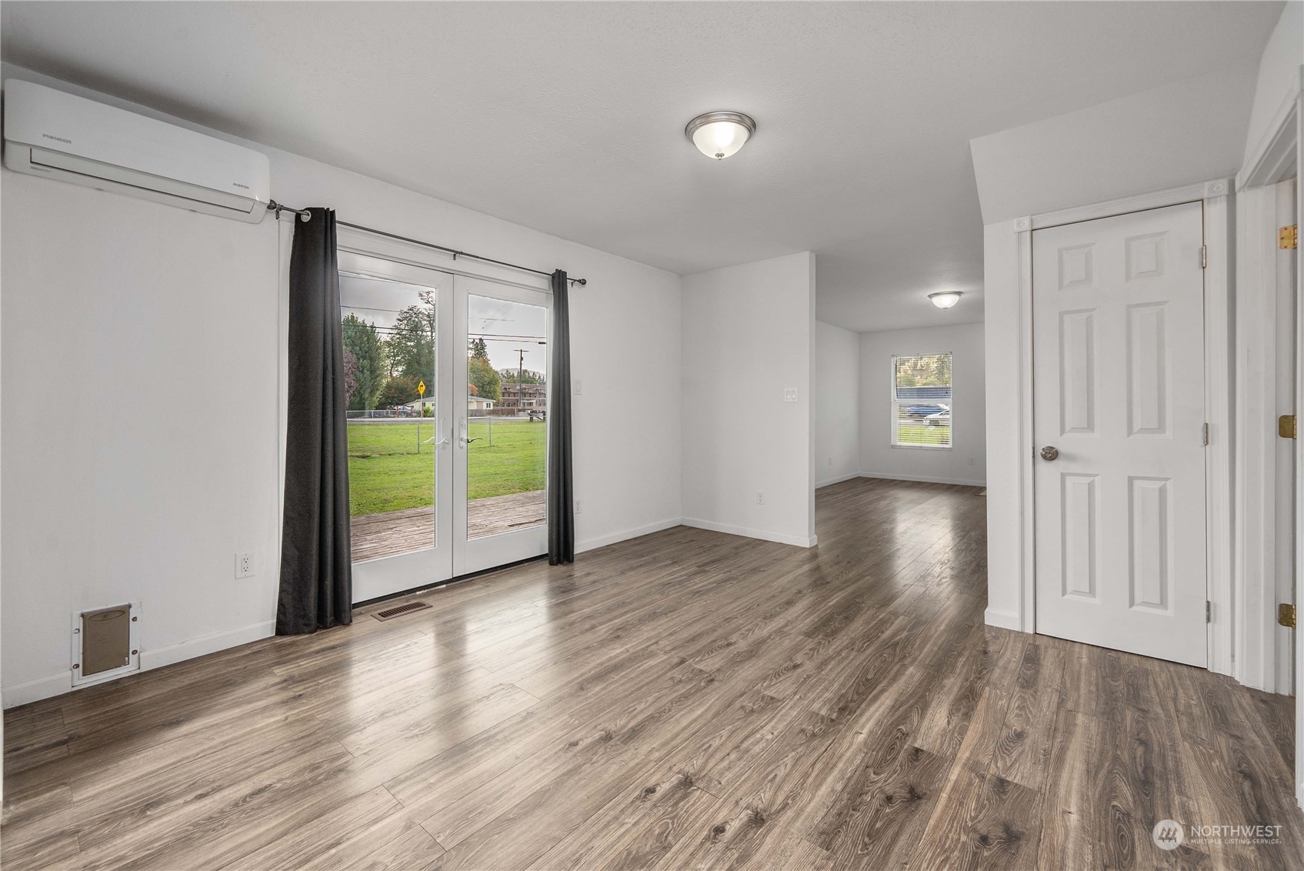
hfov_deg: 104.2
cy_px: 436
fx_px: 507
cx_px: 652
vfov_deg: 81.3
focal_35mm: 14
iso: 250
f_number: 7.1
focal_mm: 14
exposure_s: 1/30
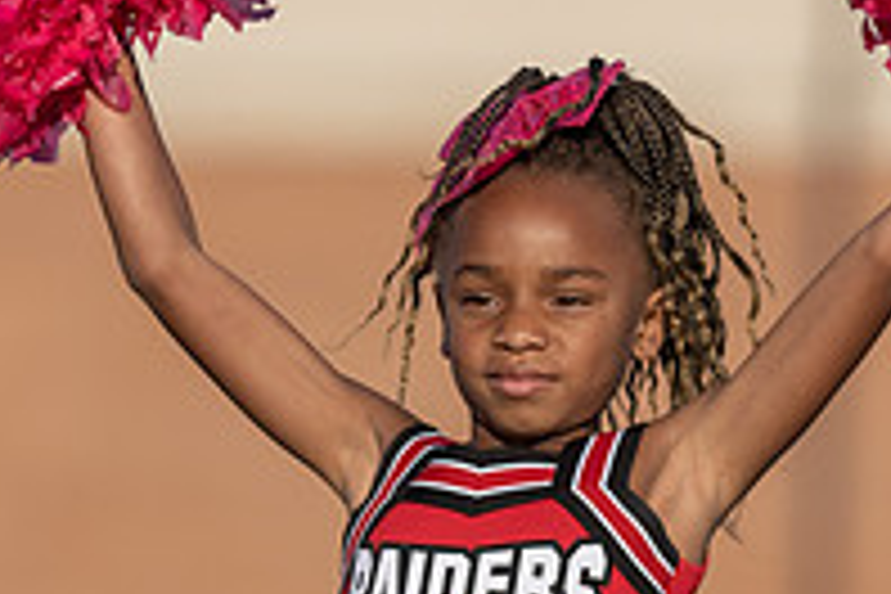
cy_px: 596
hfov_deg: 3.5
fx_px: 14527
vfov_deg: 2.3
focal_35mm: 587
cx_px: 477
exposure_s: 1/2500
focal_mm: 200
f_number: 2.8
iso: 100
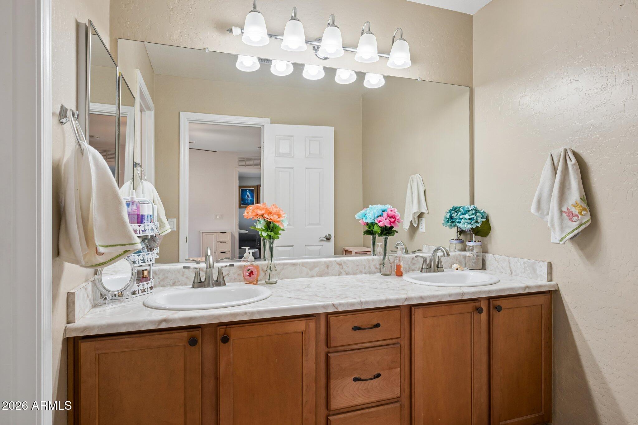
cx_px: 319
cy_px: 212
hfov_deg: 85.4
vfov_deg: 63.2
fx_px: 346
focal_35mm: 20
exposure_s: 1/25
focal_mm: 19.5
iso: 320
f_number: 8
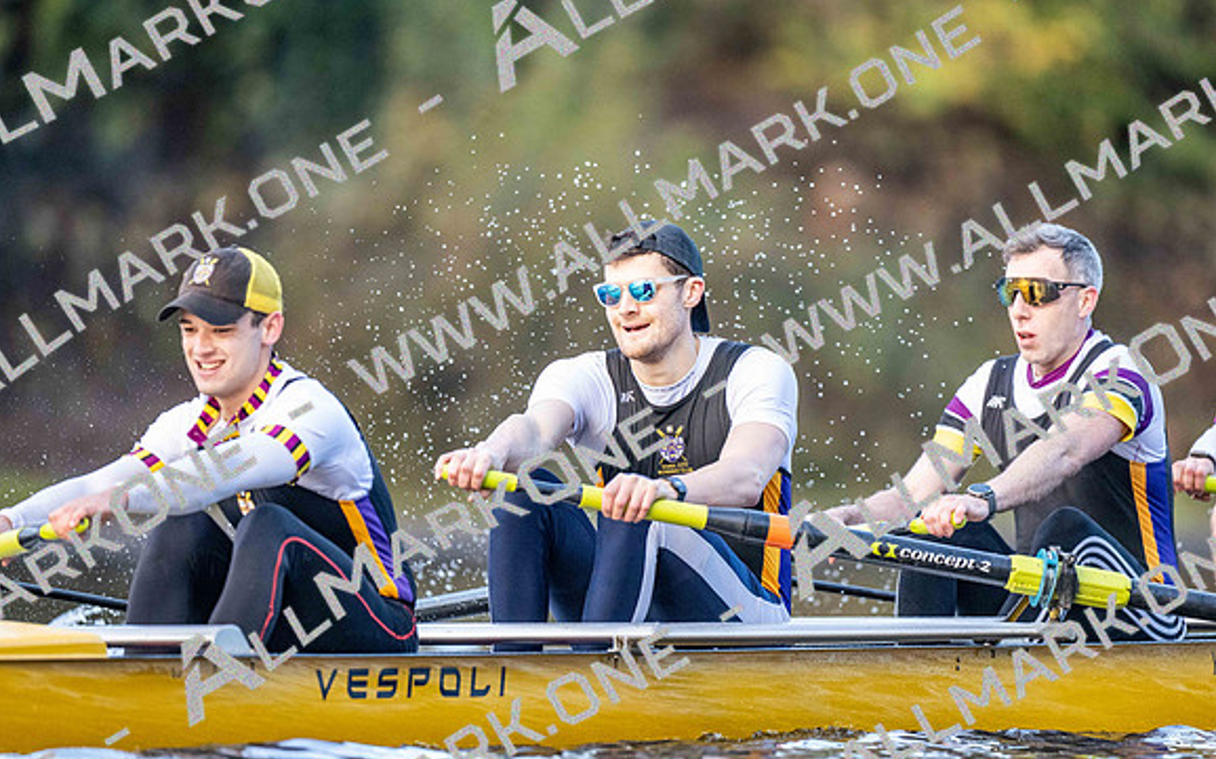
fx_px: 20344
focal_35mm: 614
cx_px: 608
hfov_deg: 3.4
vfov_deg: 2.1
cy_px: 401
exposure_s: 1/2500
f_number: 4
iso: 4500
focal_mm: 600
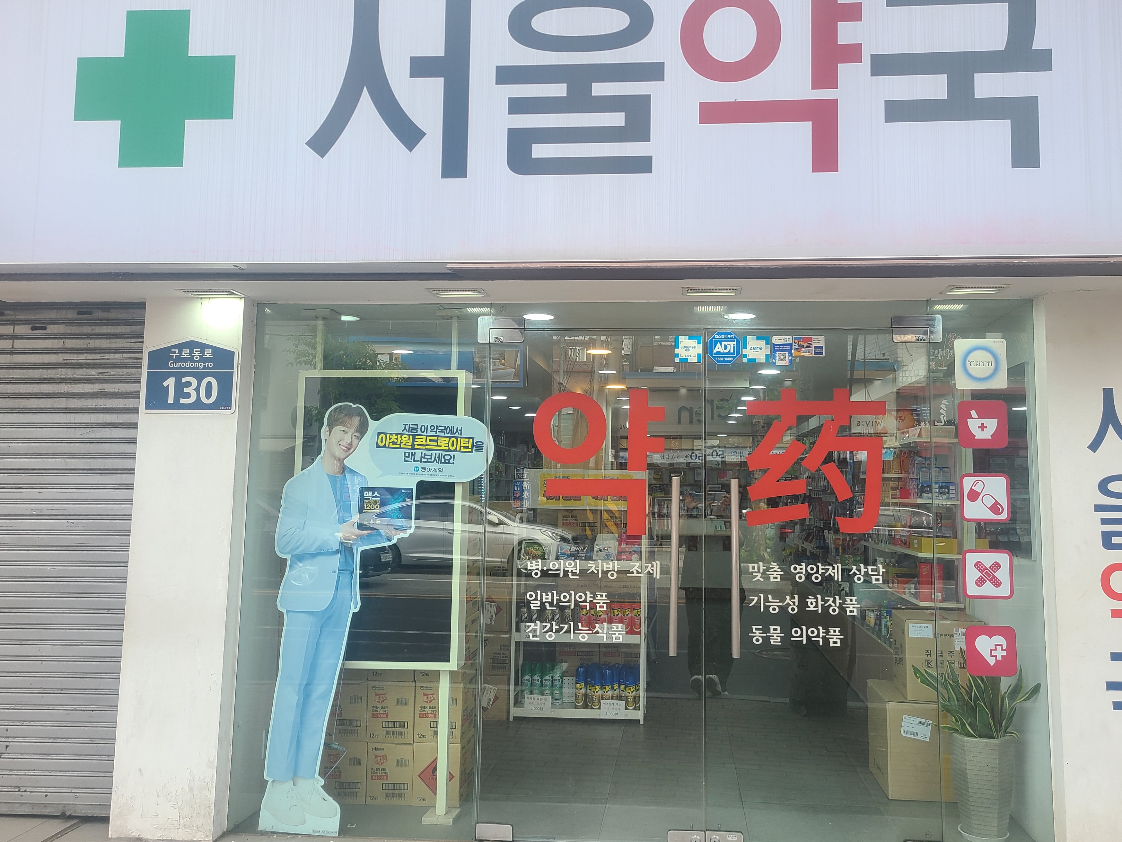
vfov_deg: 46.8
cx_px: 620
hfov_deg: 59.8
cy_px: 391
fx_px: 972
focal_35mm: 30
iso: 40
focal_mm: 5.4
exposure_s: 1/330
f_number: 1.8
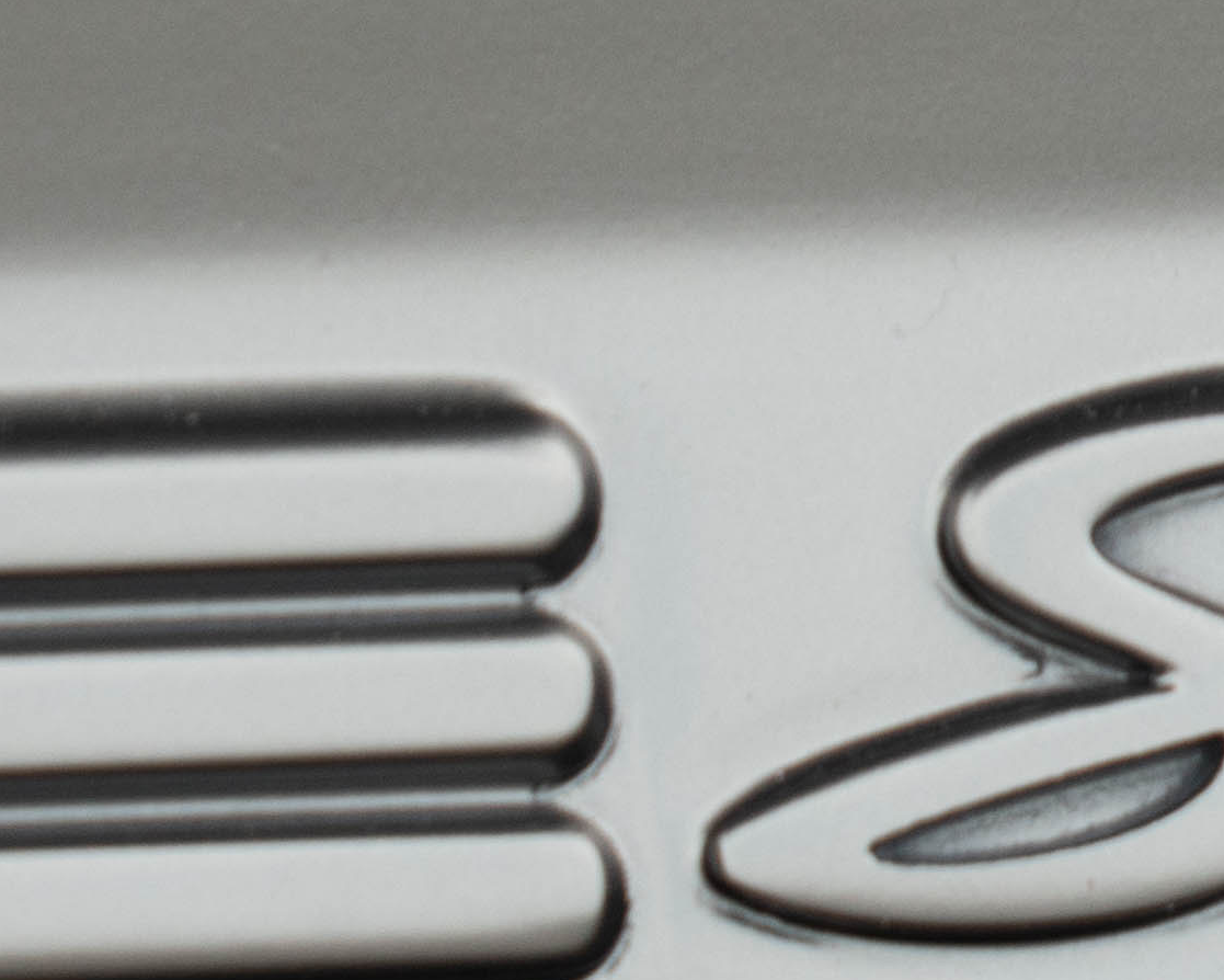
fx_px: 63986
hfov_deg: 1.1
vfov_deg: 0.9
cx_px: 1533
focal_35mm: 1766
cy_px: 425
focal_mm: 300
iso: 400
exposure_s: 1/320
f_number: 7.1
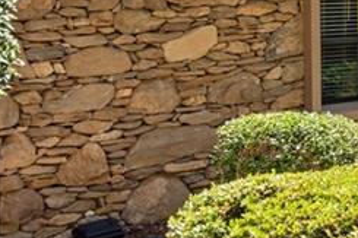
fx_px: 914
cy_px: 17
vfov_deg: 14.7
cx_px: 674
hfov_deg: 17.3
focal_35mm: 92
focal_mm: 22
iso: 160
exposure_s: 1/400
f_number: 6.3
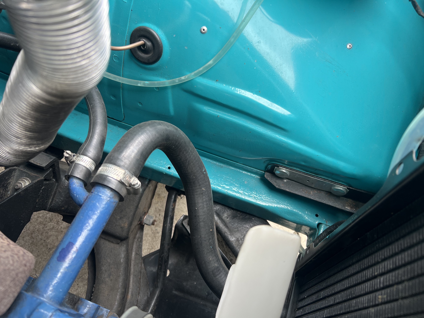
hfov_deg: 67.3
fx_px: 318
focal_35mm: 26
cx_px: 212
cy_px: 159
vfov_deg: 53.1
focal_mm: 5.7
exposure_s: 1/164
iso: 40
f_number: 1.5
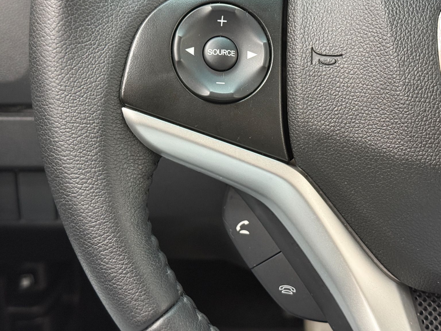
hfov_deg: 32.1
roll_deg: -3.2
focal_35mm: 60
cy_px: 126
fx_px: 764
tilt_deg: -24.0
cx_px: 248
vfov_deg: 24.4
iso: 500
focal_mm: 6.76
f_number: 1.78
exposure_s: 1/30
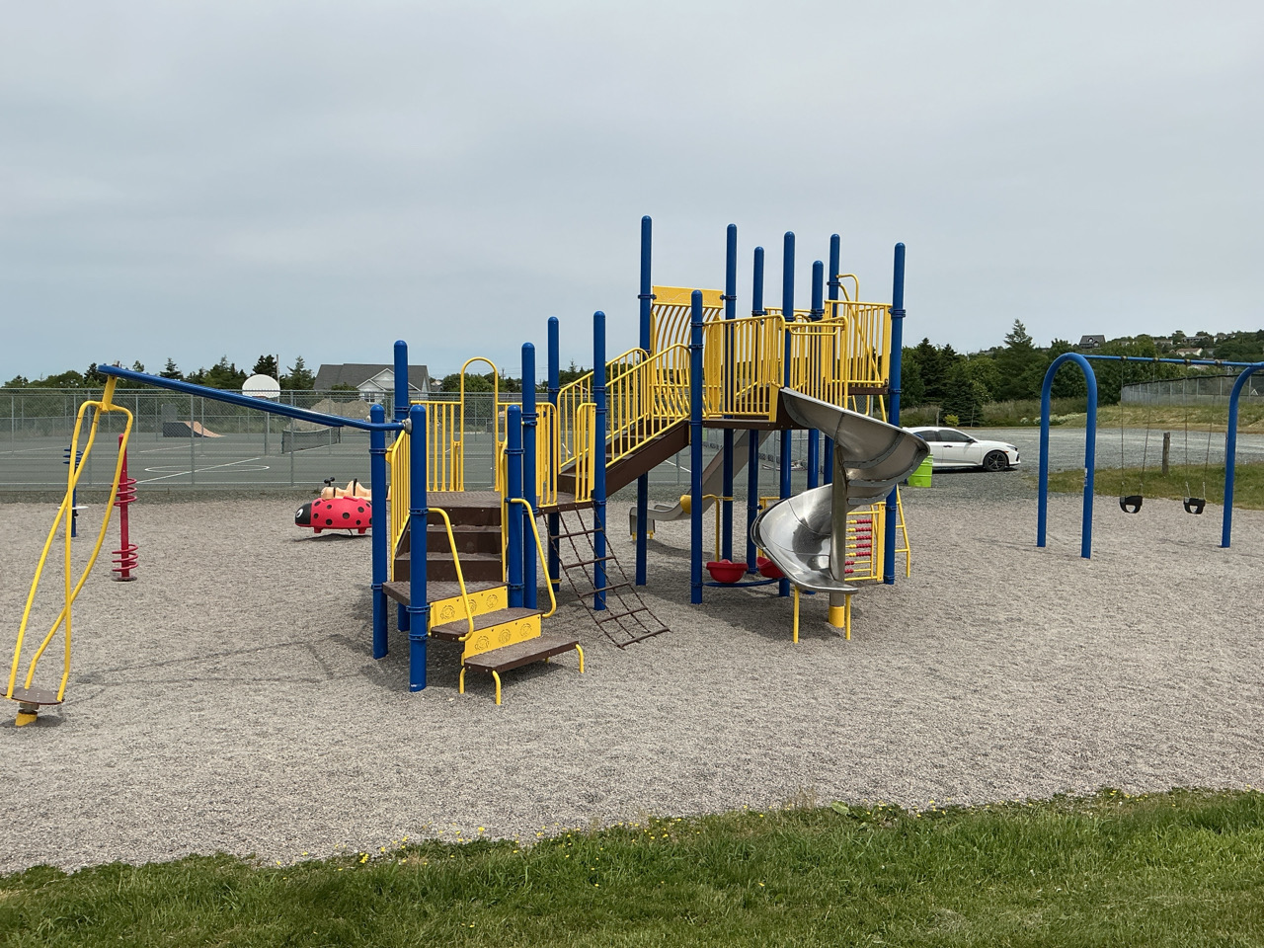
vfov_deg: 48.2
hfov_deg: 61.7
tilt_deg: -2.7
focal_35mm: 29
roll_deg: -0.7
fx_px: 1059
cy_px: 474
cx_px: 632
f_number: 1.8
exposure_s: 1/3534
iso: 25
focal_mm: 3
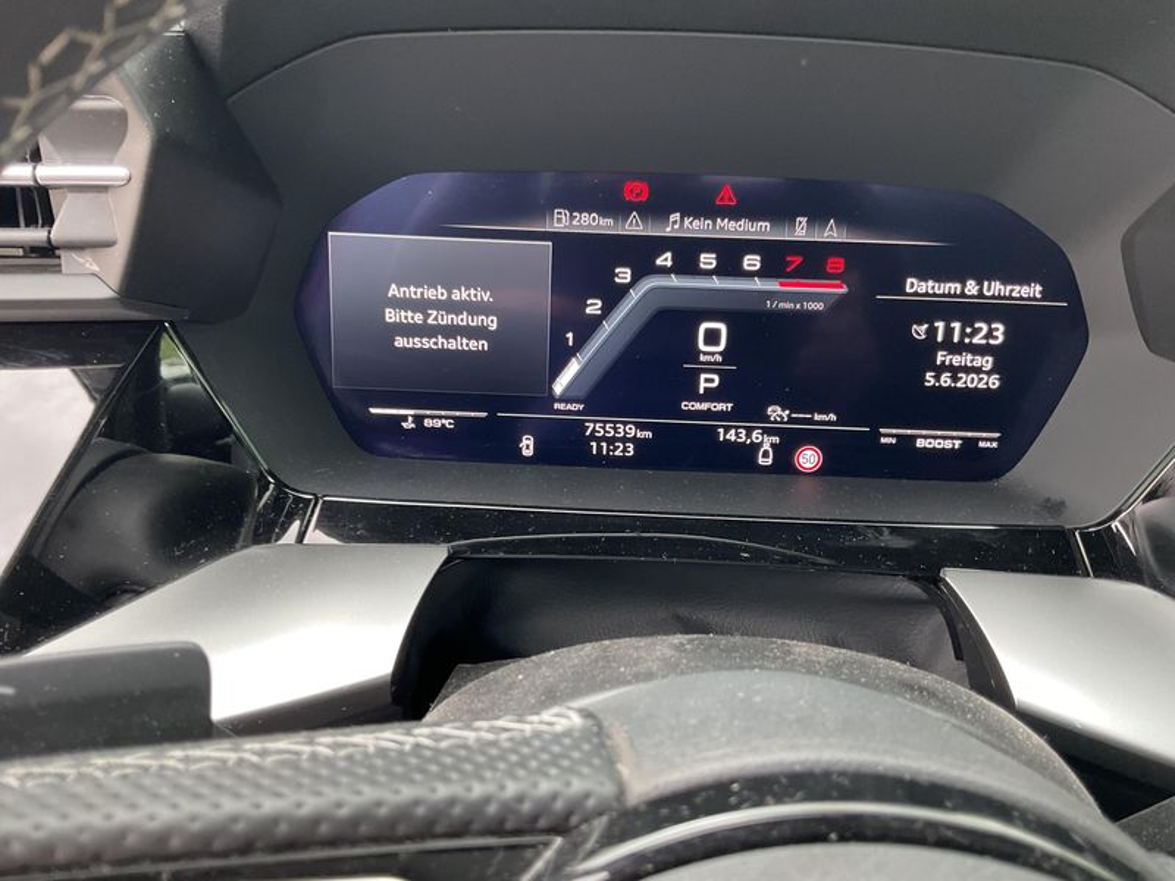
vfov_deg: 48.2
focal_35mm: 29
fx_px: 984
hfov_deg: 61.7
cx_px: 588
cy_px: 440
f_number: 1.8
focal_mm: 3
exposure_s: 1/62
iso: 64
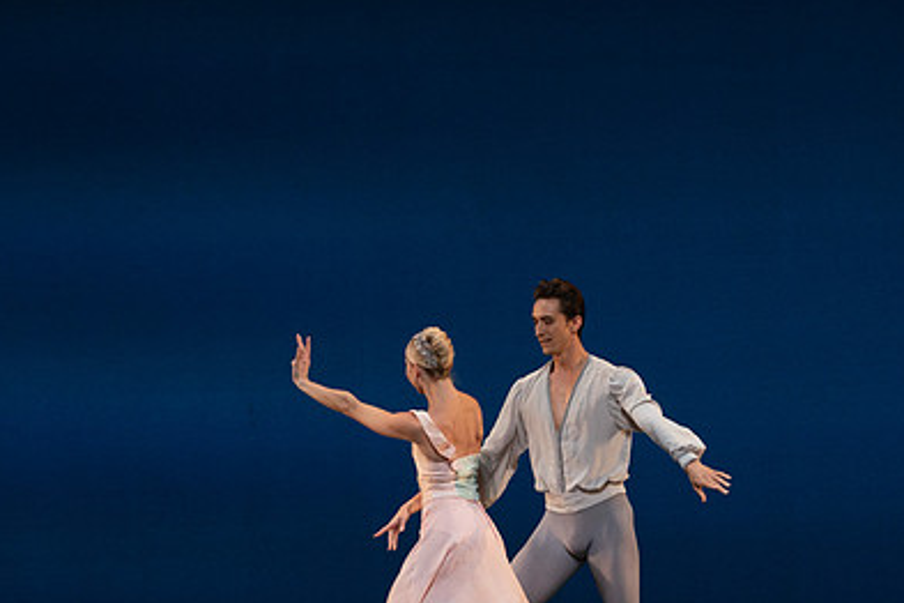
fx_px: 7407
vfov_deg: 4.7
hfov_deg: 7.0
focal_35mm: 295
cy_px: 425
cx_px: 405
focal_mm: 200
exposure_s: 1/500
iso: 3200
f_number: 8
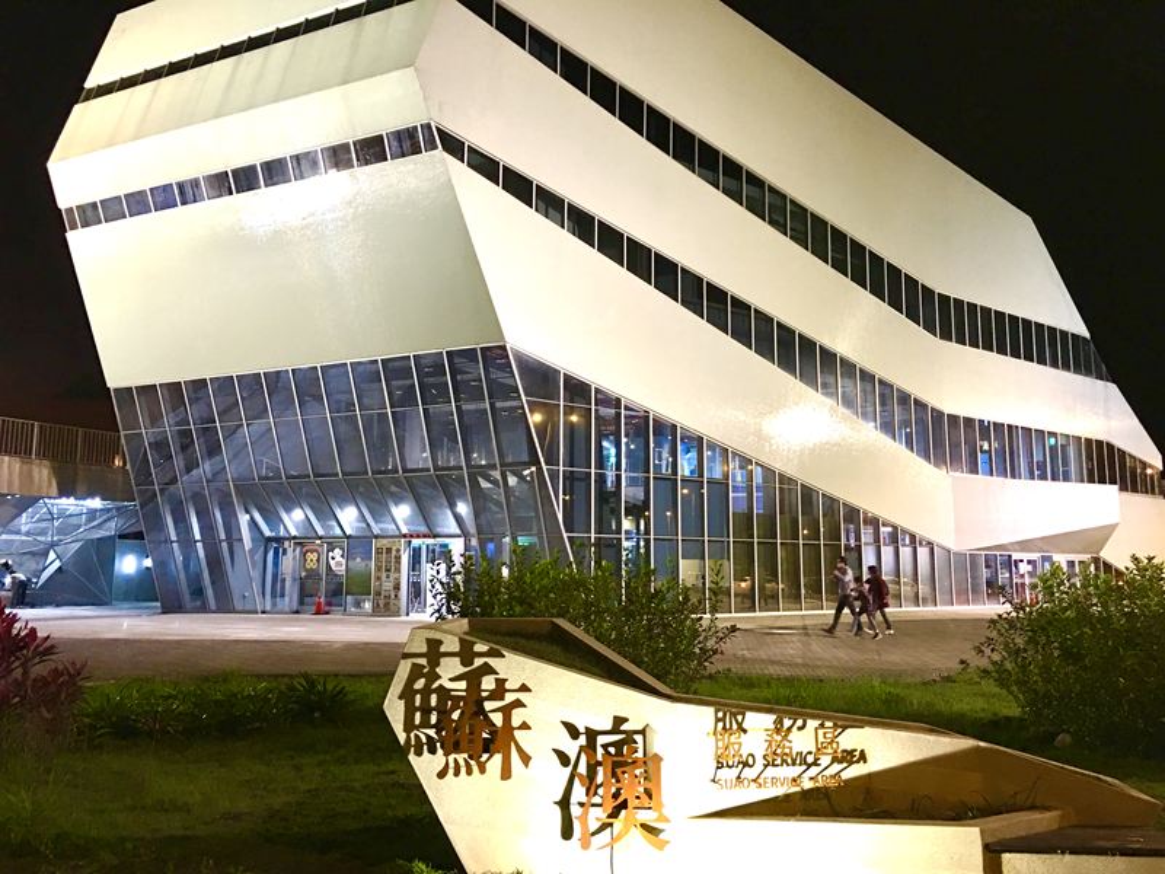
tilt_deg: +9.0
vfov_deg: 48.2
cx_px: 582
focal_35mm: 29
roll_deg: -0.3
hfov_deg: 61.7
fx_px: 976
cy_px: 437
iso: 100
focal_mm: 4.15
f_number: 2.2
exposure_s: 1/10
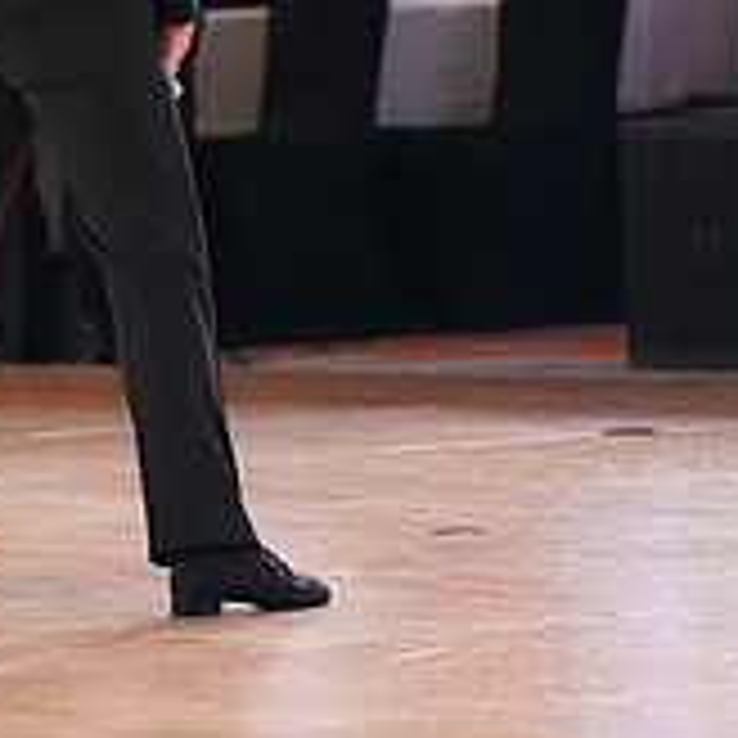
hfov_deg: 4.0
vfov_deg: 4.0
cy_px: -423
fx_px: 10613
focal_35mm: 440
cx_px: 155
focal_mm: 146
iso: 3200
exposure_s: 1/640
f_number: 2.8
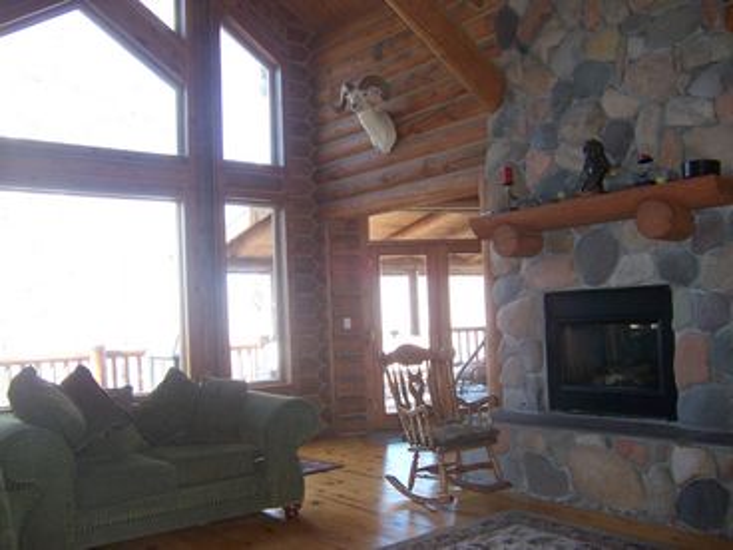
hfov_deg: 55.4
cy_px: 275
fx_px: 699
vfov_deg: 42.9
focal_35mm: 33
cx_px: 366
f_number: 2.8
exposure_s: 1/60
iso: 140
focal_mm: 5.5
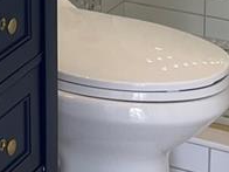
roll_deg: +0.6
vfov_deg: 8.8
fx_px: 1052
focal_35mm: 159
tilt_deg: -11.9
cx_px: 8
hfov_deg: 12.3
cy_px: -174
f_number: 1.6
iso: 50
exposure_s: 1/120
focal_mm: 5.1
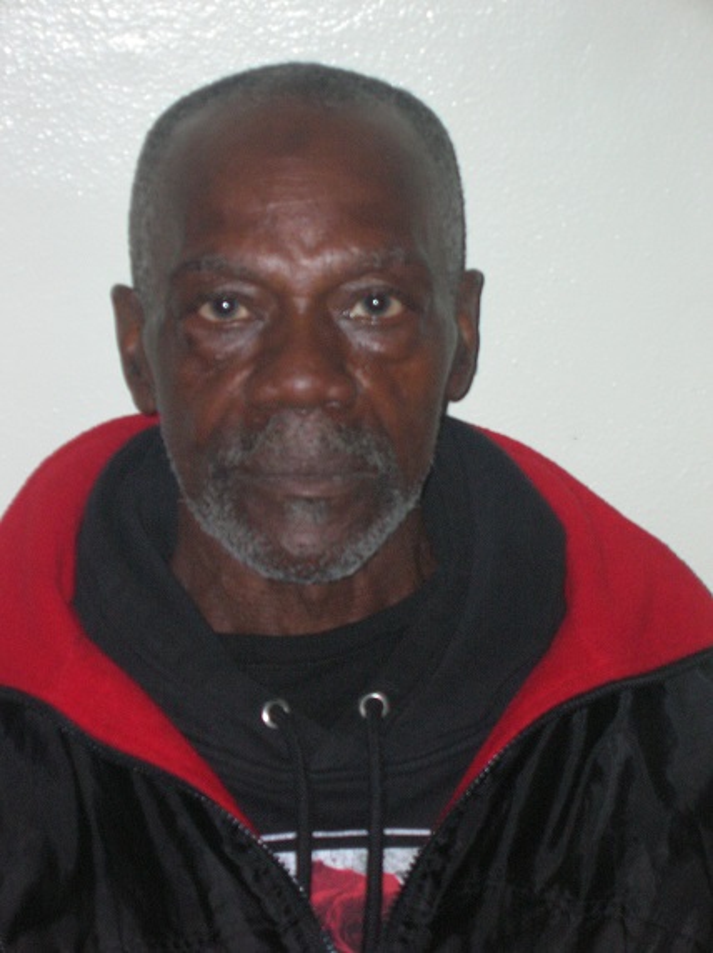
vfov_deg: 19.3
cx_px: 356
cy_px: 476
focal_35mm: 102
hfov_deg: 14.5
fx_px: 2805
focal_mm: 17.1
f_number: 4.9
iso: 144
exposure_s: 1/60.1
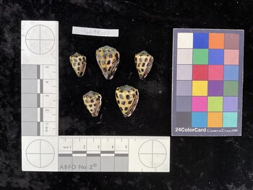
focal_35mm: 29
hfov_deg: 61.6
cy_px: 95
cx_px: 126
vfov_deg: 48.3
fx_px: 212
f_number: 1.8
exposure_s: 1/60
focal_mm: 3
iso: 40
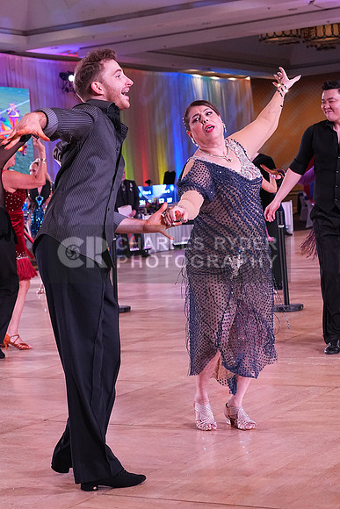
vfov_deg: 26.6
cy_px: 254
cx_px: 170
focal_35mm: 76
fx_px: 1076
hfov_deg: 18.0
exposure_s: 1/400
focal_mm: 51
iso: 3200
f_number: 5
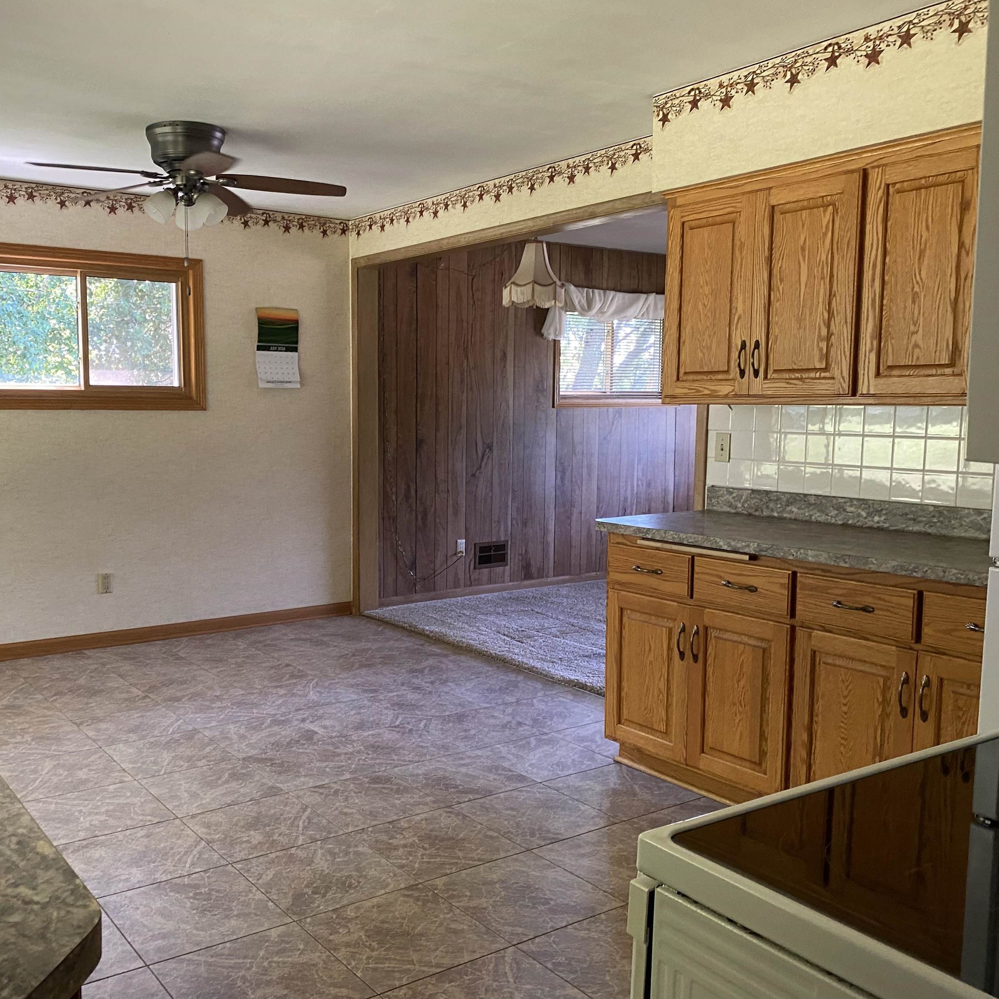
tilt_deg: -6.5
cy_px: 499
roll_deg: +0.7
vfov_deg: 52.5
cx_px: 384
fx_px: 1012
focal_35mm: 31
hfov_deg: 52.1
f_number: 1.8
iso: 200
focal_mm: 4.25
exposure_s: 1/60
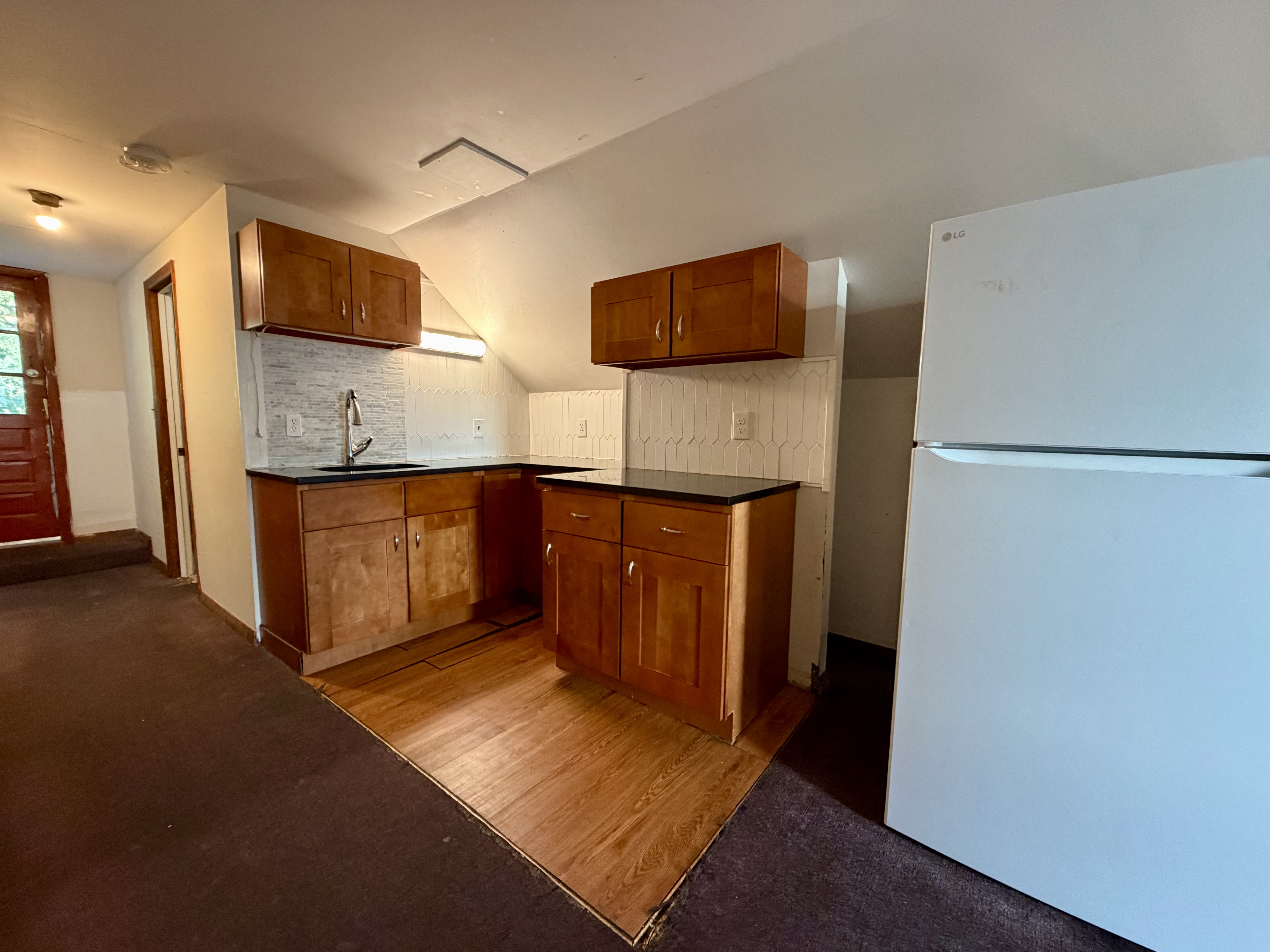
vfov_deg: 85.7
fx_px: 514
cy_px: 476
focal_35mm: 14
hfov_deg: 102.1
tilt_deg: -6.1
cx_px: 635
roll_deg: -0.3
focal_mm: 2.22
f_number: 2.2
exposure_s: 1/60
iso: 320
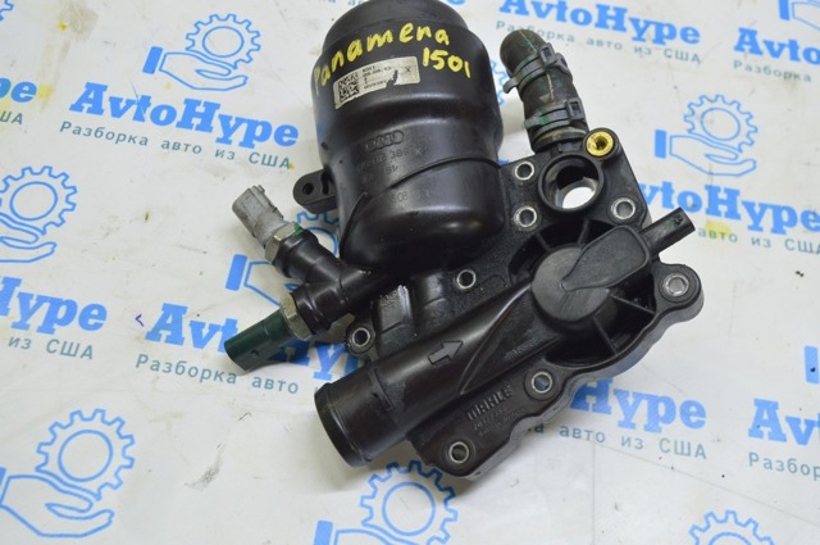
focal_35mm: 38
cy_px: 272
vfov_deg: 35.4
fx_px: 853
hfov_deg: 51.3
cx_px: 410
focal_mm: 25
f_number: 5.6
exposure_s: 1/20
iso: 400
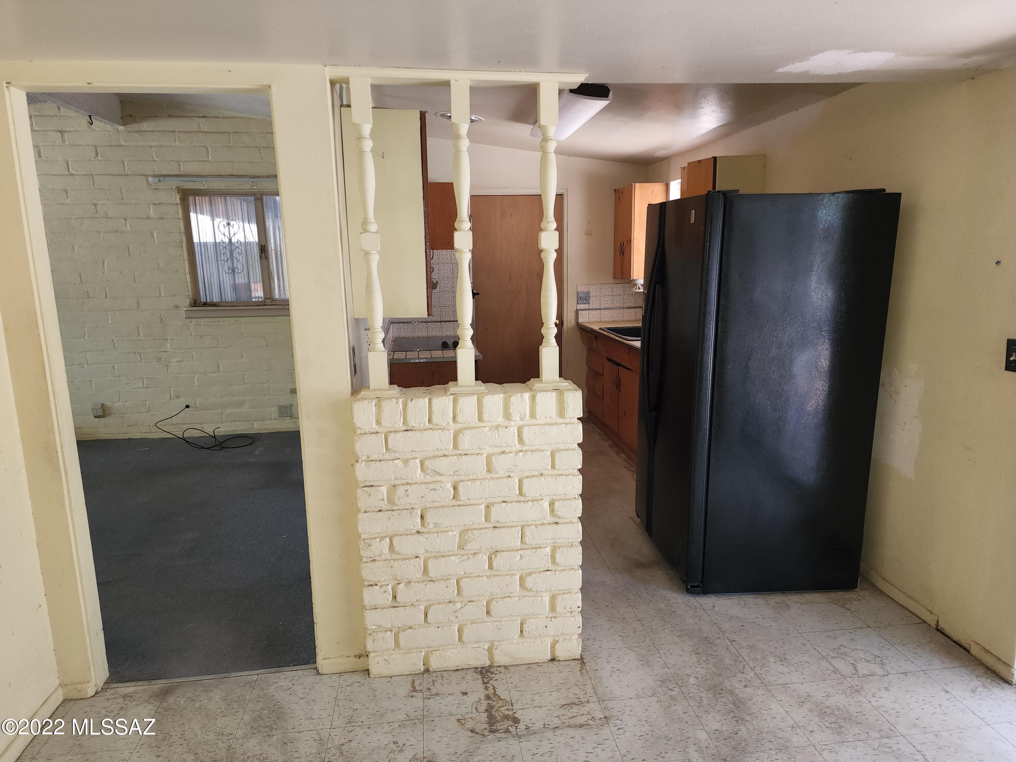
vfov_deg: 58.9
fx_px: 675
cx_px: 508
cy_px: 381
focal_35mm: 23
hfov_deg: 73.9
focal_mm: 6.4
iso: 100
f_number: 1.8
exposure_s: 1/50
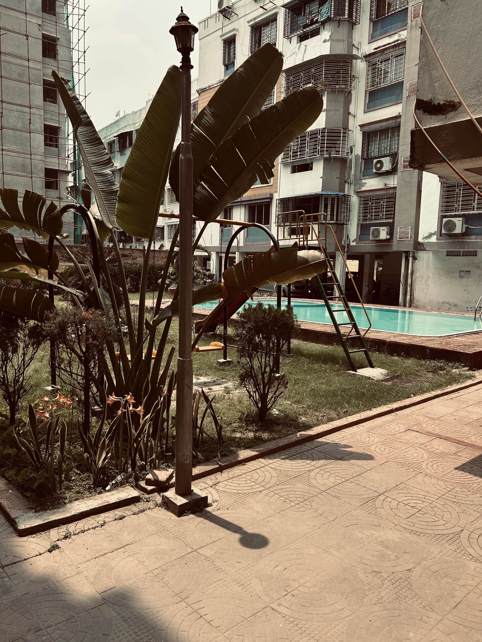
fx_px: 483
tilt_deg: -5.6
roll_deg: -2.7
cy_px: 321
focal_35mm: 26
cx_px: 241
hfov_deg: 53.1
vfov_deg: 67.3
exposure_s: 1/2083
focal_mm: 5.7
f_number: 1.5
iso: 50
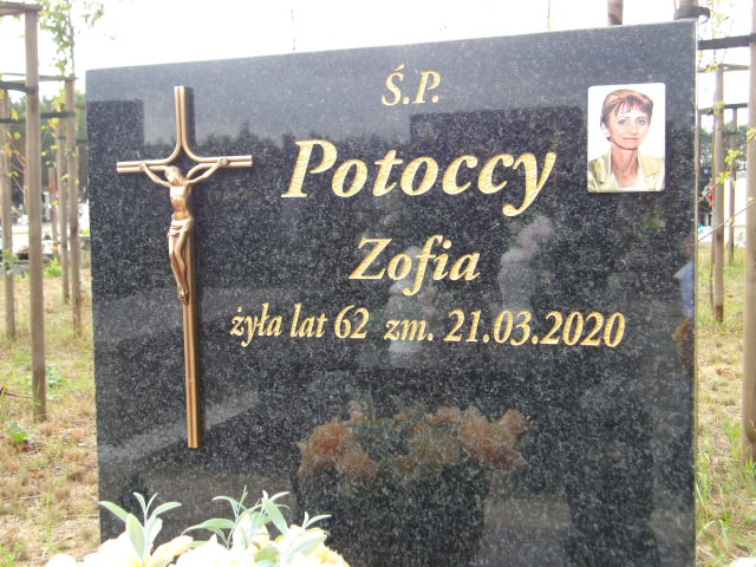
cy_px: 284
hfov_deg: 44.8
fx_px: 917
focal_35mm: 42
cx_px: 378
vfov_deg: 34.3
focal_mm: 7.6
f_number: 3.7
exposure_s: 1/71
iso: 100
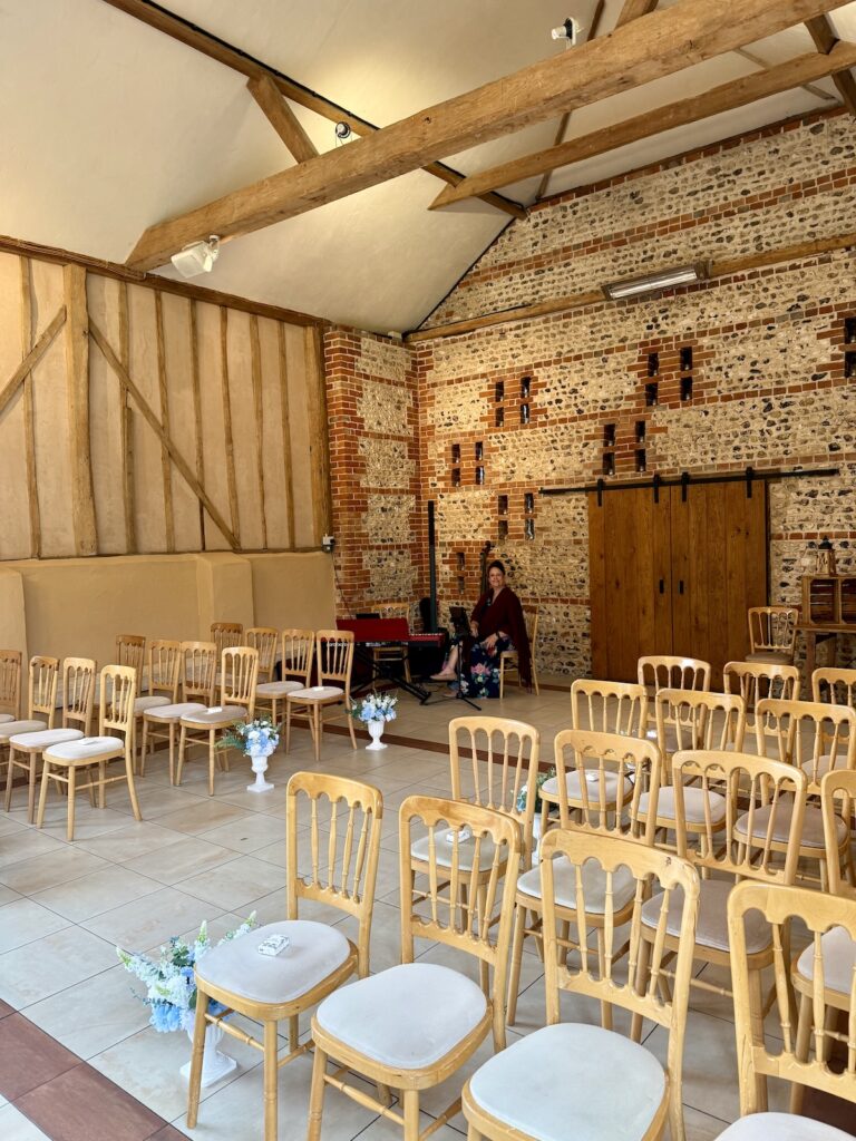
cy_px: 570
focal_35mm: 24
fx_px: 791
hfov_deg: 56.8
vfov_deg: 71.6
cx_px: 428
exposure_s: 1/50
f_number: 1.78
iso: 125
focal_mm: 6.76
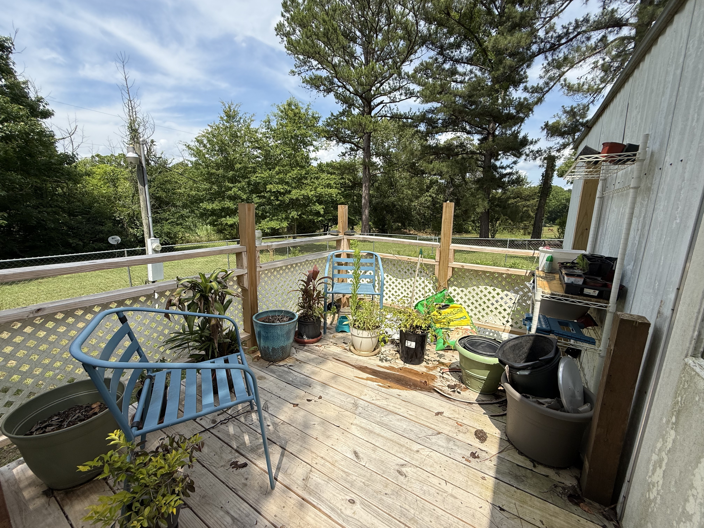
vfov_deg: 85.7
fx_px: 285
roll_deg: -1.3
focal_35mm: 14
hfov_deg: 102.1
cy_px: 264
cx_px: 352
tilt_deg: -9.9
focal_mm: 2.22
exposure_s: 1/1613
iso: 50
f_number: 2.2
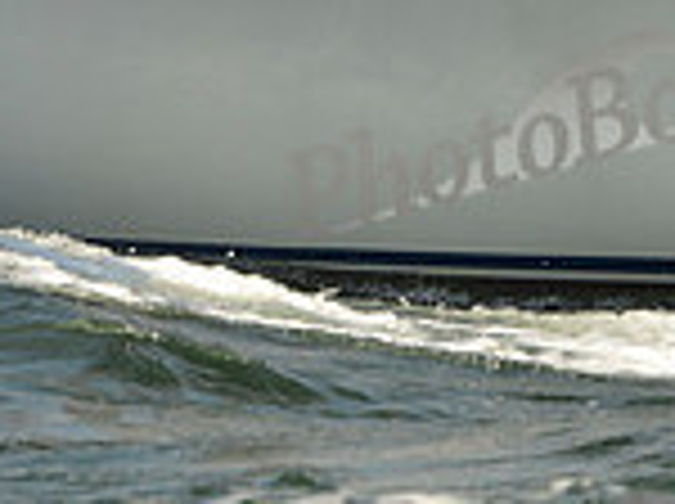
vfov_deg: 2.6
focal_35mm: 559
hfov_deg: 3.5
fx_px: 10883
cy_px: -173
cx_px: 1156
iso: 200
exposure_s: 1/1250
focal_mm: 150
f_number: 7.1
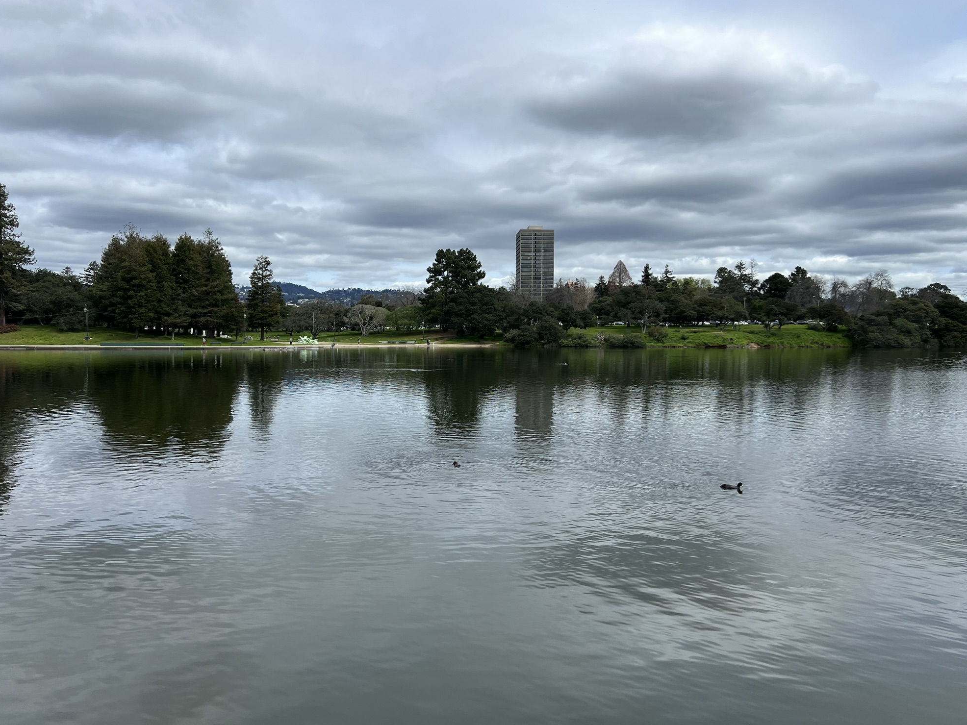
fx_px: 754
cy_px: 350
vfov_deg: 51.3
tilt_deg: -1.3
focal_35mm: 27
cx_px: 491
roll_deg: +0.4
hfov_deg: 65.3
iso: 50
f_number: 1.5
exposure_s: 1/5587
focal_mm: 5.7
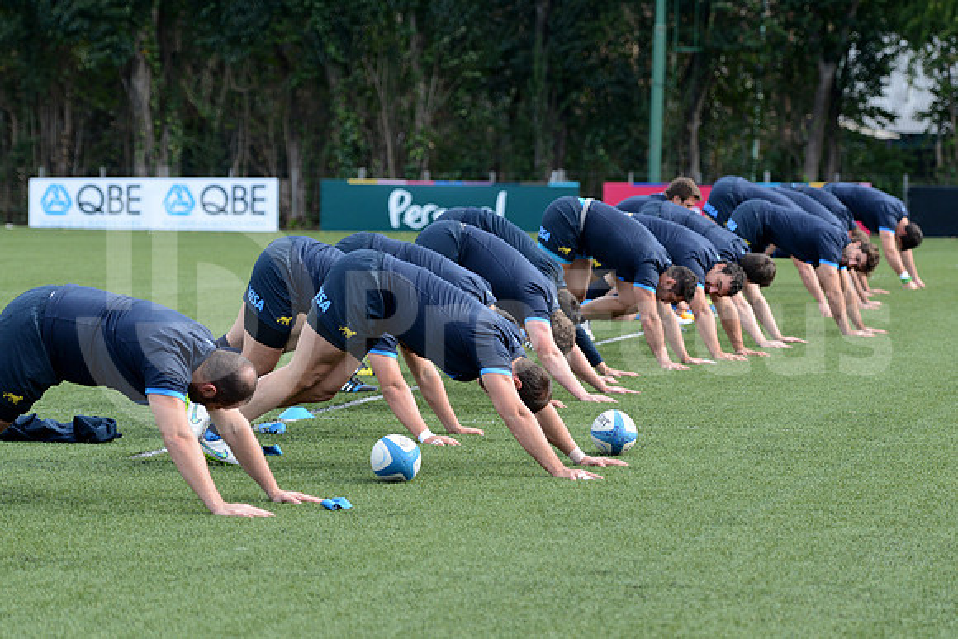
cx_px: 479
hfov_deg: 14.7
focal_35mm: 140
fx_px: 3726
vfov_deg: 9.8
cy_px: 320
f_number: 4
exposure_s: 1/1250
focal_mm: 140
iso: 800
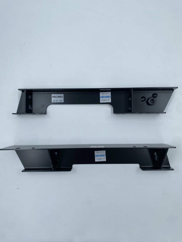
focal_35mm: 26
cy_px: 121
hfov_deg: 53.1
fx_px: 182
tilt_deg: -88.2
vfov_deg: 67.3
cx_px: 91
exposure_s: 1/685
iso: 32
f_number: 1.8
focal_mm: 4.25
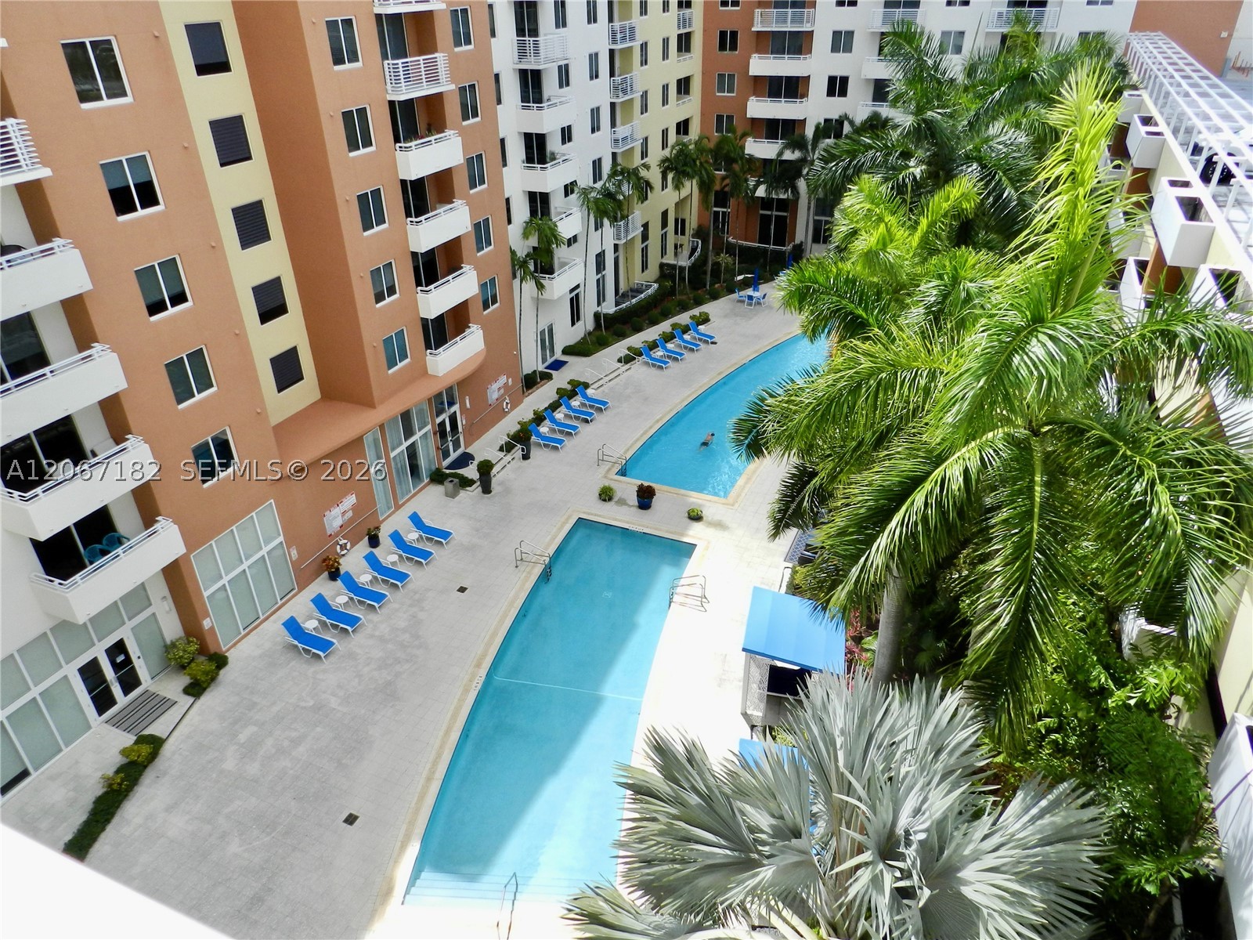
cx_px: 626
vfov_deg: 58.9
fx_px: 833
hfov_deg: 73.9
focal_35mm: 23
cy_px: 470
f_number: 4
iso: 160
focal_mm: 4
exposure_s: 1/800
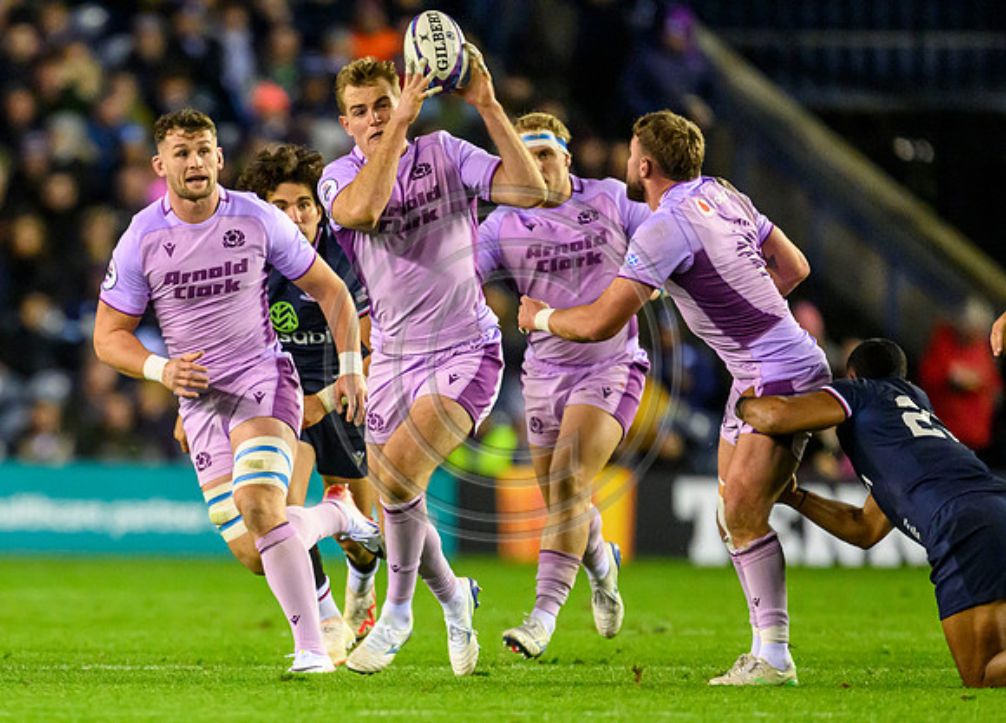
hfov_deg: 2.4
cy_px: 523
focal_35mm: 852
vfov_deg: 1.7
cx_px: 222
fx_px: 24392
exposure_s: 1/1000
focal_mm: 560
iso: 10000
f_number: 4
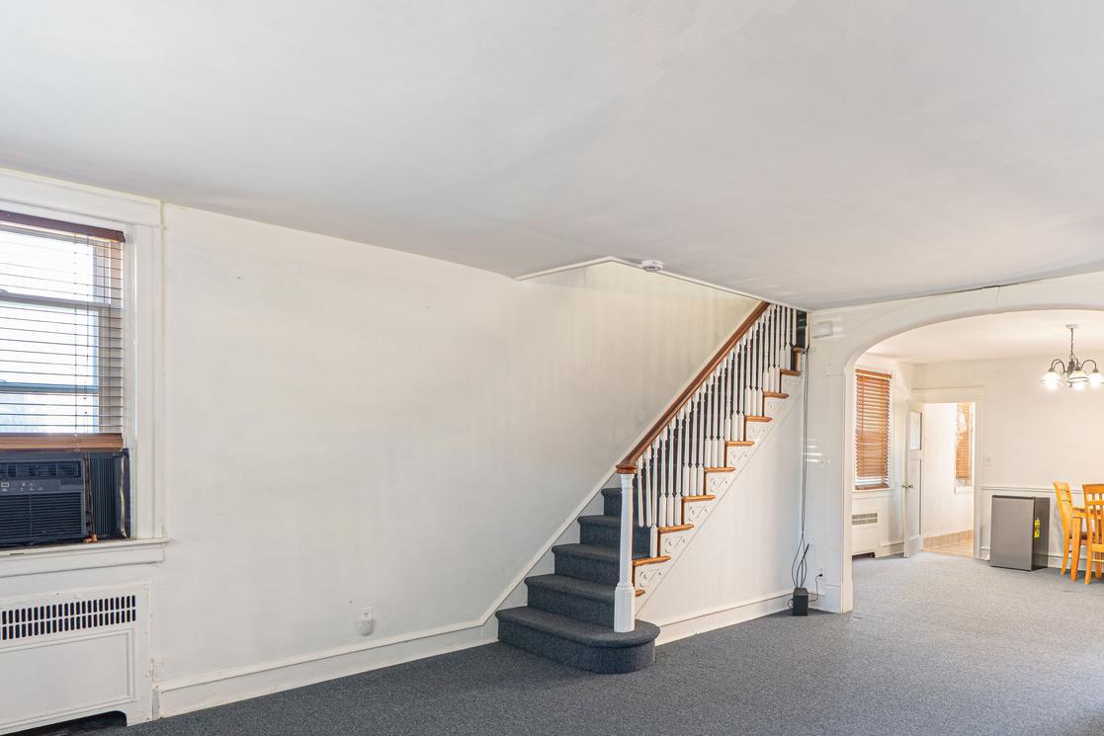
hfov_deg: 74.2
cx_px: 799
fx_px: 675
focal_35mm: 22
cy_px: 468
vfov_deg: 56.4
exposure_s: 1/4
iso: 250
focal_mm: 12
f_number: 7.1
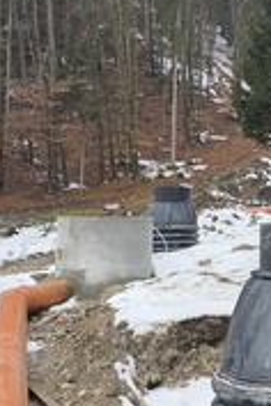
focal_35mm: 61
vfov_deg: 32.8
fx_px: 689
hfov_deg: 19.5
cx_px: 400
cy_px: 170
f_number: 1.7
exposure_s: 1/359
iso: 25
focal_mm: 6.3
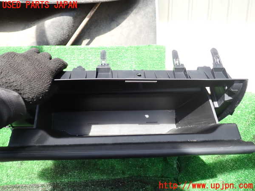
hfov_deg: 60.0
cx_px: 128
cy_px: 96
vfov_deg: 46.8
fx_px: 221
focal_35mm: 30
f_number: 2.3
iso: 100
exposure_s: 1/125
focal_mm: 5.4
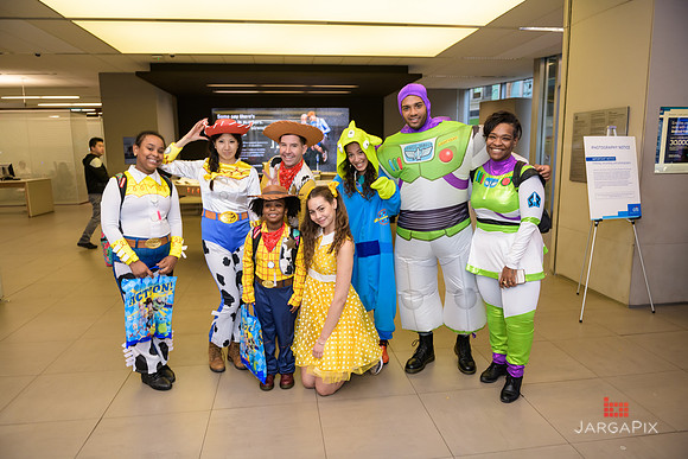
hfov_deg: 73.7
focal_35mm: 24
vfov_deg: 53.2
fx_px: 459
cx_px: 344
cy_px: 230
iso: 800
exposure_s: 1/125
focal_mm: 24
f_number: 3.2
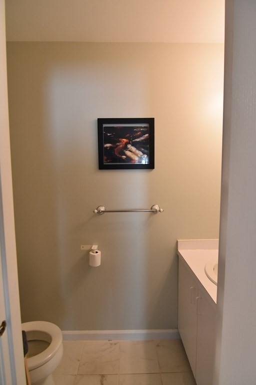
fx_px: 192
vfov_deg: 90.0
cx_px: 128
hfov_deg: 67.4
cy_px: 192
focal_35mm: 18
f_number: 4
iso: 900
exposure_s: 1/60
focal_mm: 12
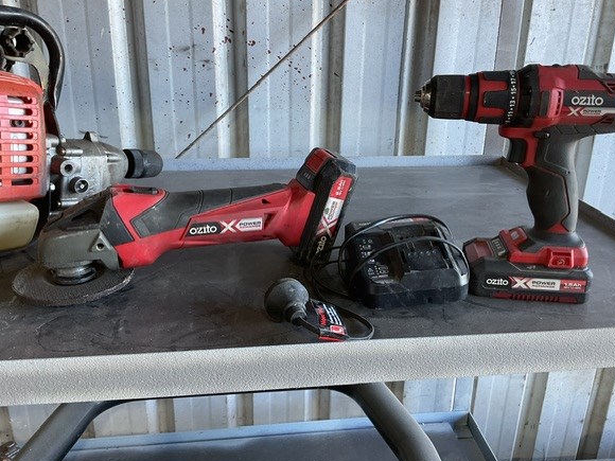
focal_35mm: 32
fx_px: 569
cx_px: 322
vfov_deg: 44.1
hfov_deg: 56.8
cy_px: 212
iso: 50
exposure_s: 1/50
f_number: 1.8
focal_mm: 3
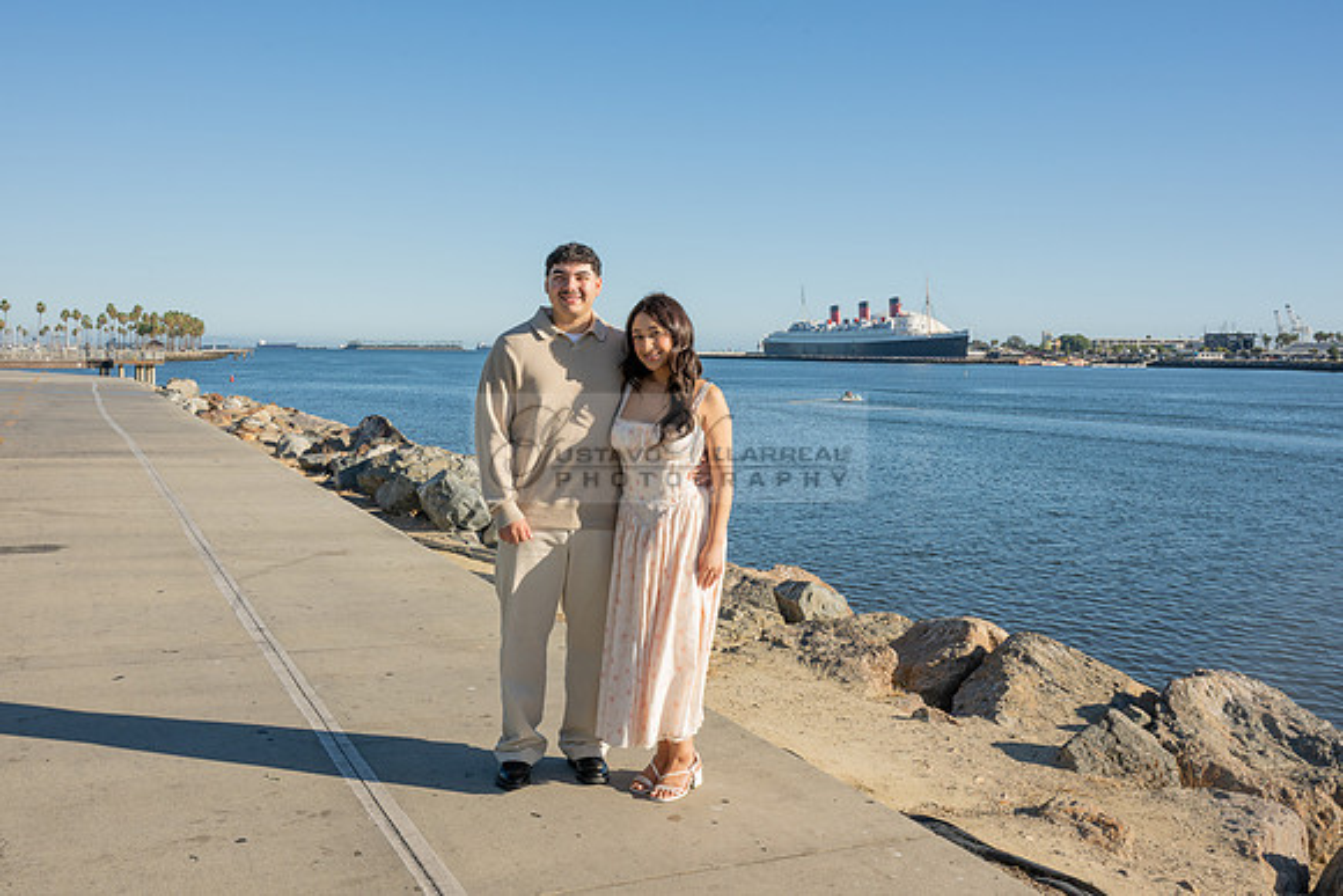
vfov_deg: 38.4
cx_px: 672
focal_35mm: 34
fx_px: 1287
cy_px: 448
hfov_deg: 55.1
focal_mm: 34.5
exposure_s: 1/200
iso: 200
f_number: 14
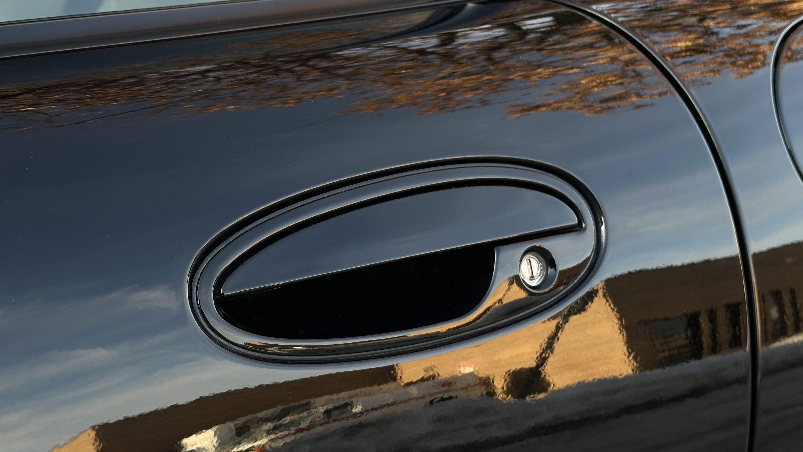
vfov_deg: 22.6
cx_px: 398
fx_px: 1129
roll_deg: -3.6
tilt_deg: -16.4
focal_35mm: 53
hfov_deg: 39.2
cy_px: 232
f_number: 1.78
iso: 64
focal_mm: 6.86
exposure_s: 1/281
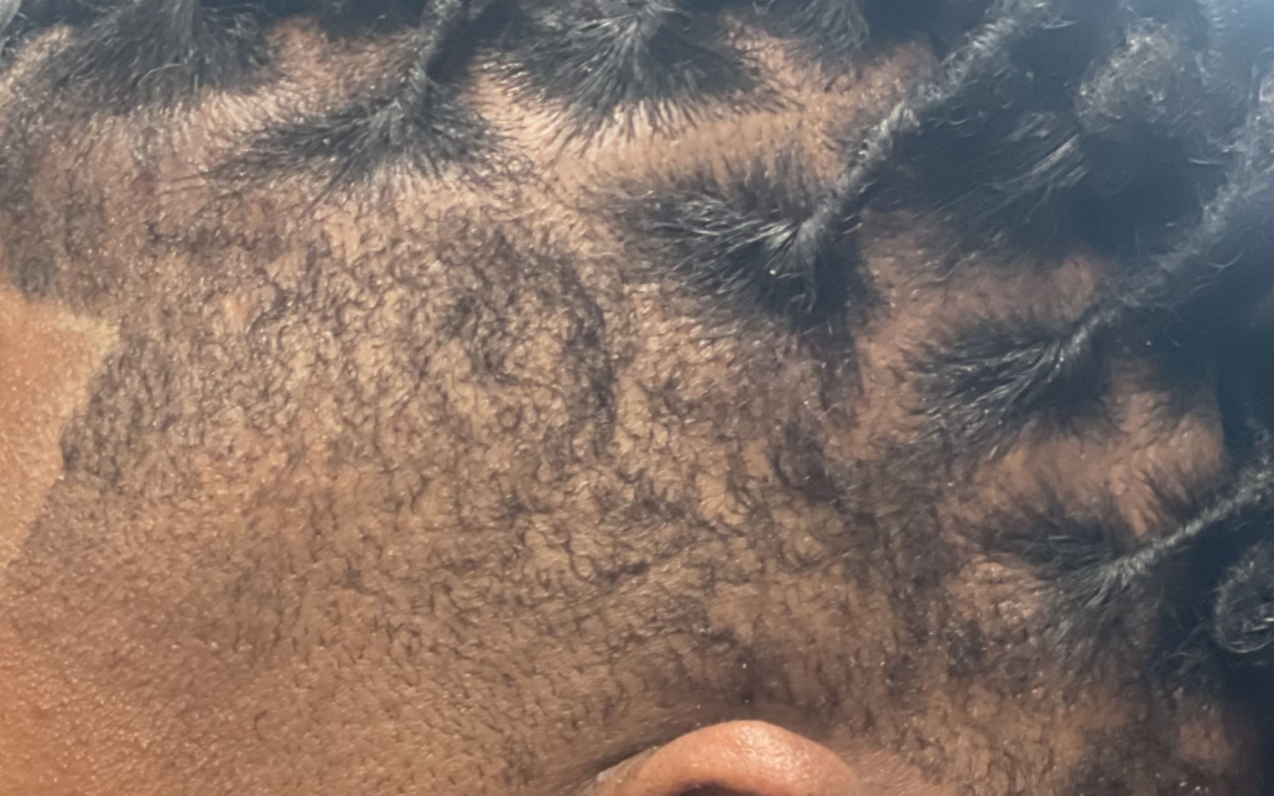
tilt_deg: -16.7
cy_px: 1032
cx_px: 526
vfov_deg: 11.8
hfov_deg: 19.3
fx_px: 3750
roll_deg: +7.5
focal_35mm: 108
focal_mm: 6
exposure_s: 1/40
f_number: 2
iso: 400
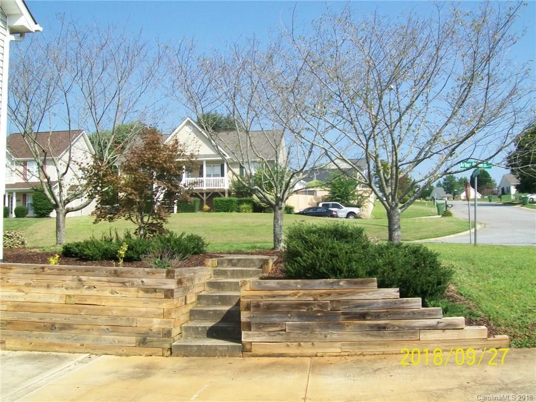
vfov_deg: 39.7
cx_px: 268
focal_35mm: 36
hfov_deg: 51.4
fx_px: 557
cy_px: 201
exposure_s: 1/320
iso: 64
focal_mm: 6
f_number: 4.8
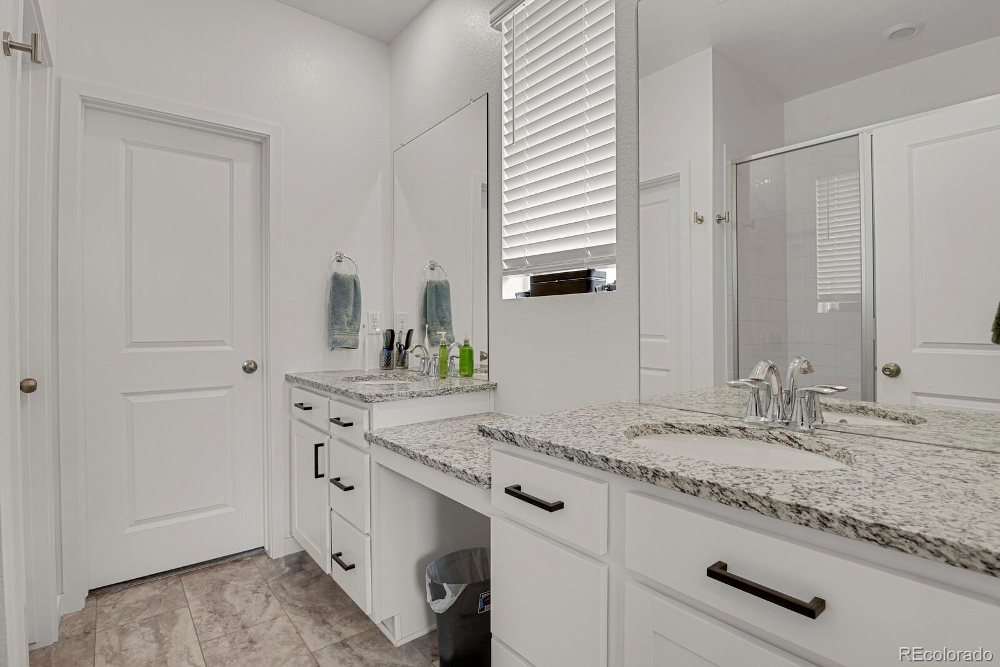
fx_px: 472
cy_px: 334
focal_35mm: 17
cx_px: 500
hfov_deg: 93.3
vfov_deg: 70.4
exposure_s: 1/20
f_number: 8
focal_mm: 17
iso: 2500
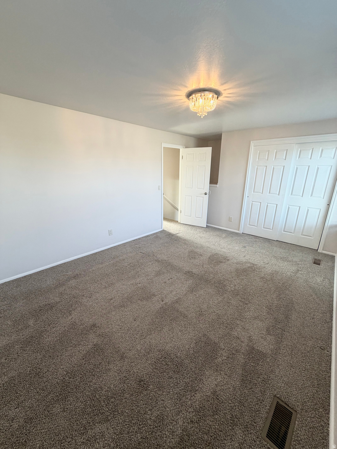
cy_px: 224
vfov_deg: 102.1
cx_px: 168
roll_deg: +0.1
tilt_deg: -16.3
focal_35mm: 14
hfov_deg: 85.7
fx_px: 182
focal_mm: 2.22
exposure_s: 1/120
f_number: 2.2
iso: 160
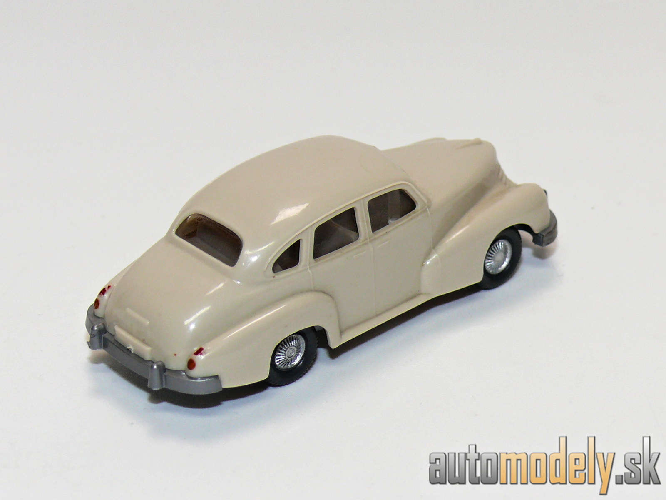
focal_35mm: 134
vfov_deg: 11.1
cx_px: 333
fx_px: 2578
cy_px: 250
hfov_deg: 14.7
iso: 100
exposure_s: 1/30
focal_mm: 15.9
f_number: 4
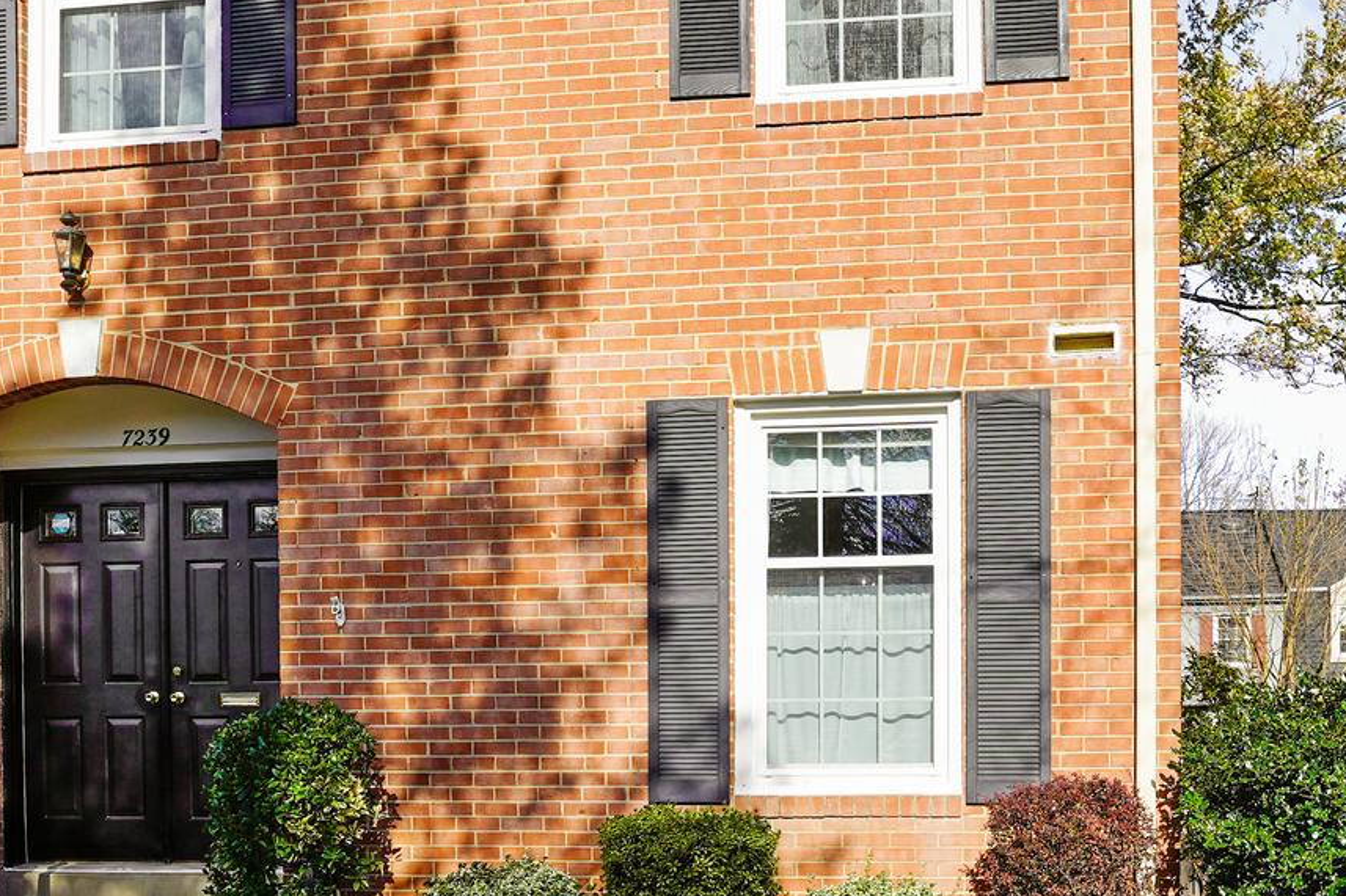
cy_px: 487
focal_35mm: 43
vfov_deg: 31.2
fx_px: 1607
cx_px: 776
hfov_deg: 45.3
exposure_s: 1/800
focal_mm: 18
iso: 100
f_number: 5
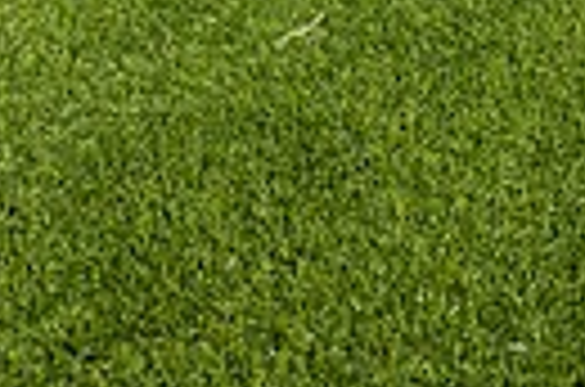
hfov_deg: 18.4
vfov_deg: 10.3
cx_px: 351
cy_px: -590
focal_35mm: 111
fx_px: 1799
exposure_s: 1/320
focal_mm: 32
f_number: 7.1
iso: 800
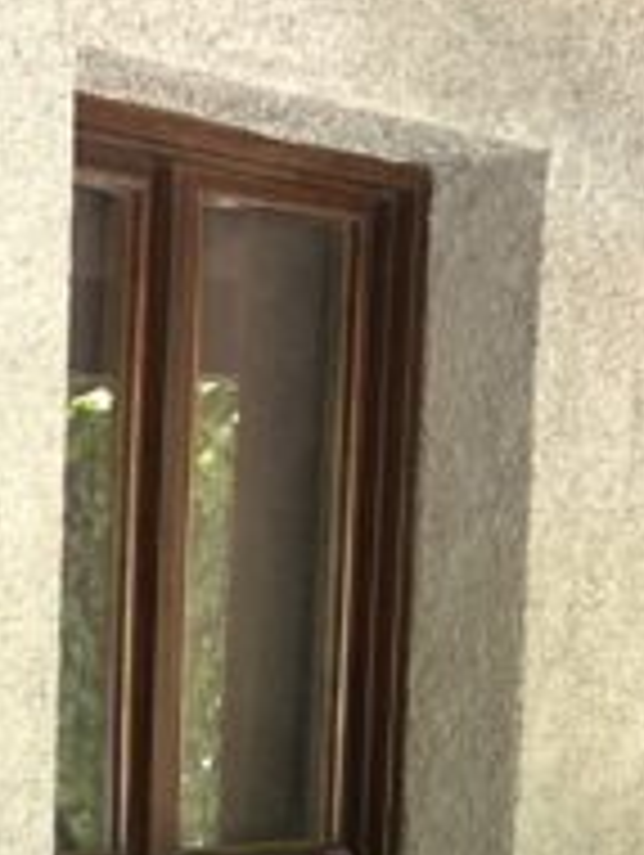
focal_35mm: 140
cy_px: 1120
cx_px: -194
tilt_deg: -7.6
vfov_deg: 13.5
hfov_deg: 10.4
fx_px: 3465
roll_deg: -0.6
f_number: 1.5
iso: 64
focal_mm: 5.7
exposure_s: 1/121
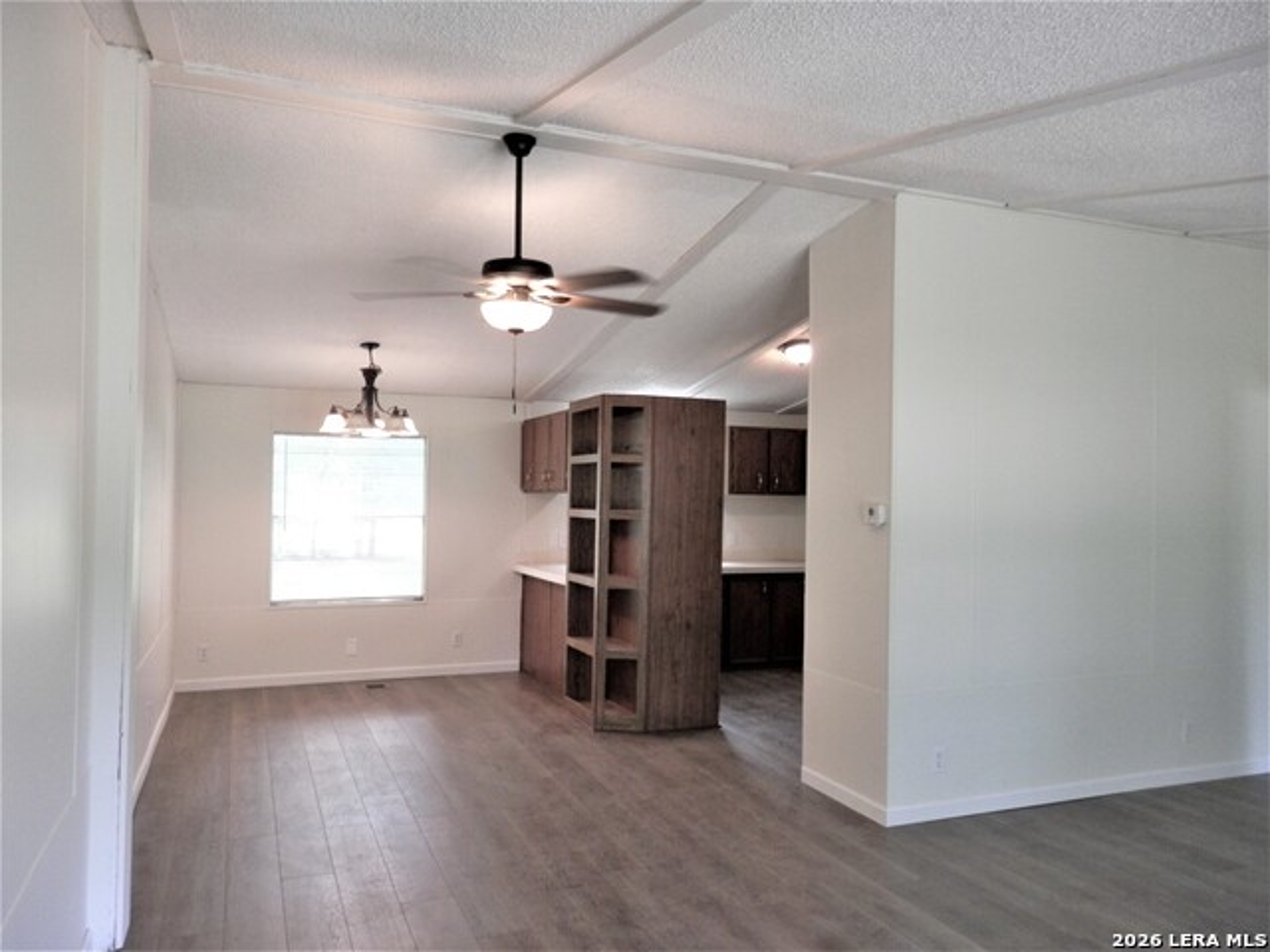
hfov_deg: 69.4
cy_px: 476
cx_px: 635
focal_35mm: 25
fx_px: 917
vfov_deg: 54.9
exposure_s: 1/30
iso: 160
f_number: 3
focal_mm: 4.5
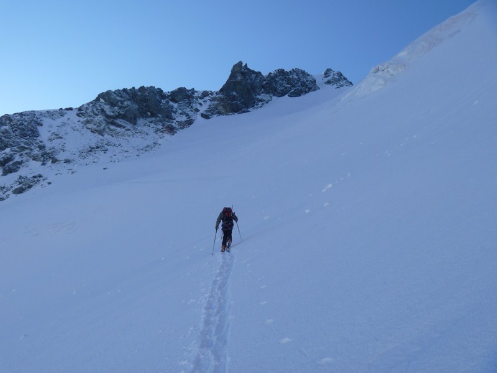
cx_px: 248
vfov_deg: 40.7
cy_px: 186
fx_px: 503
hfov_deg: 52.6
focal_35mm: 35
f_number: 5.6
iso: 80
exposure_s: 1/200
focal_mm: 6.3
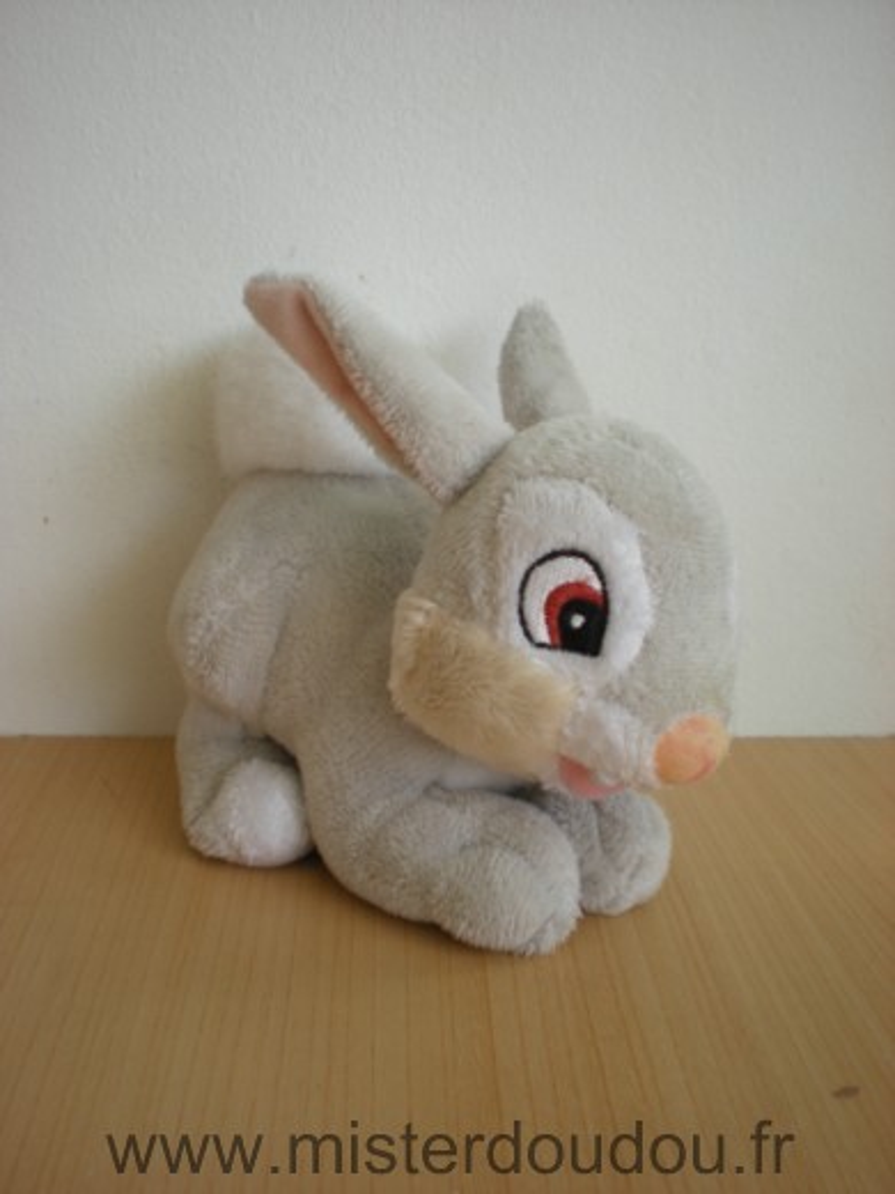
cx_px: 448
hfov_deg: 37.7
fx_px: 1310
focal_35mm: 38
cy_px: 597
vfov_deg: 49.0
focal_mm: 6.3
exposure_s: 1/76.2
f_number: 3.1
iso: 64
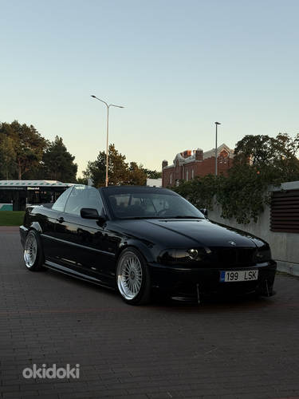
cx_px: 150
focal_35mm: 48
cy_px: 200
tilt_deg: +2.6
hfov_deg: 30.3
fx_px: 553
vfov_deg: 39.7
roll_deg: -2.4
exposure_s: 1/272
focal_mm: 6.76
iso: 100
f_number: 1.78
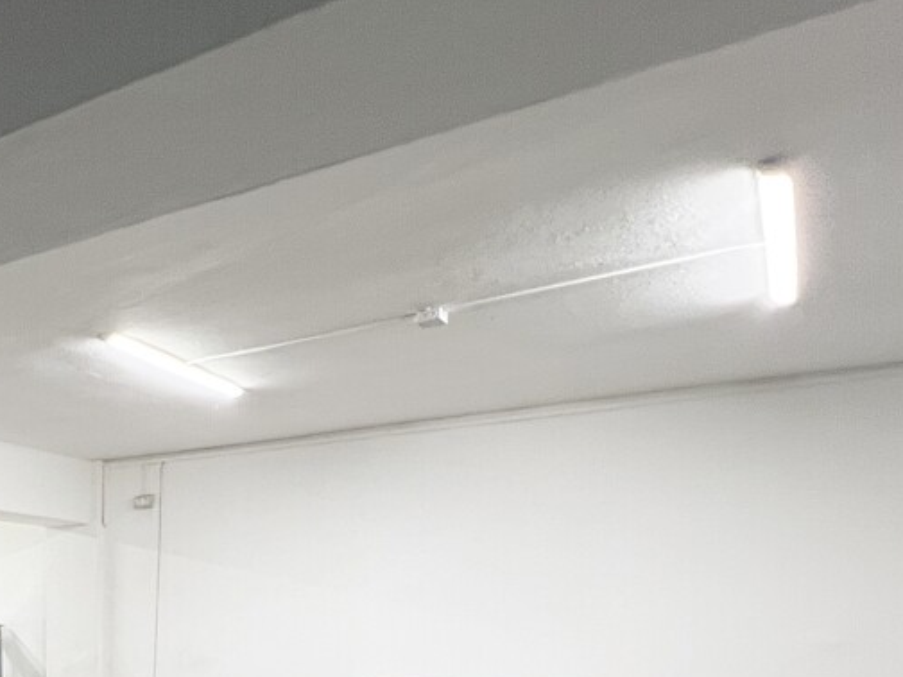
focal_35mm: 33
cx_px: 32
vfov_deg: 34.3
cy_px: 817
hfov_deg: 47.5
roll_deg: +1.6
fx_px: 861
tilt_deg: -6.7
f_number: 1.8
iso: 160
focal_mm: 1.57
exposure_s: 1/100
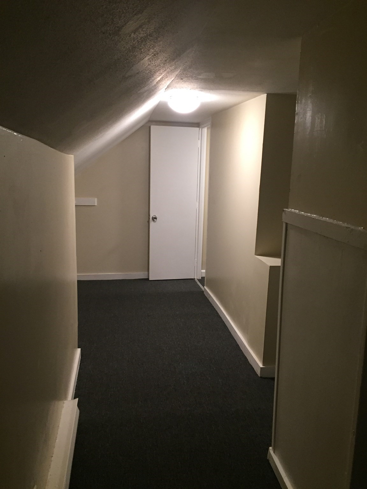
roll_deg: -1.4
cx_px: 184
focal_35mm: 29
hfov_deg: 48.2
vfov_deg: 61.7
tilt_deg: -11.2
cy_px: 244
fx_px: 410
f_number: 2.2
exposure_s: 1/30
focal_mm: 4.15
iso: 160
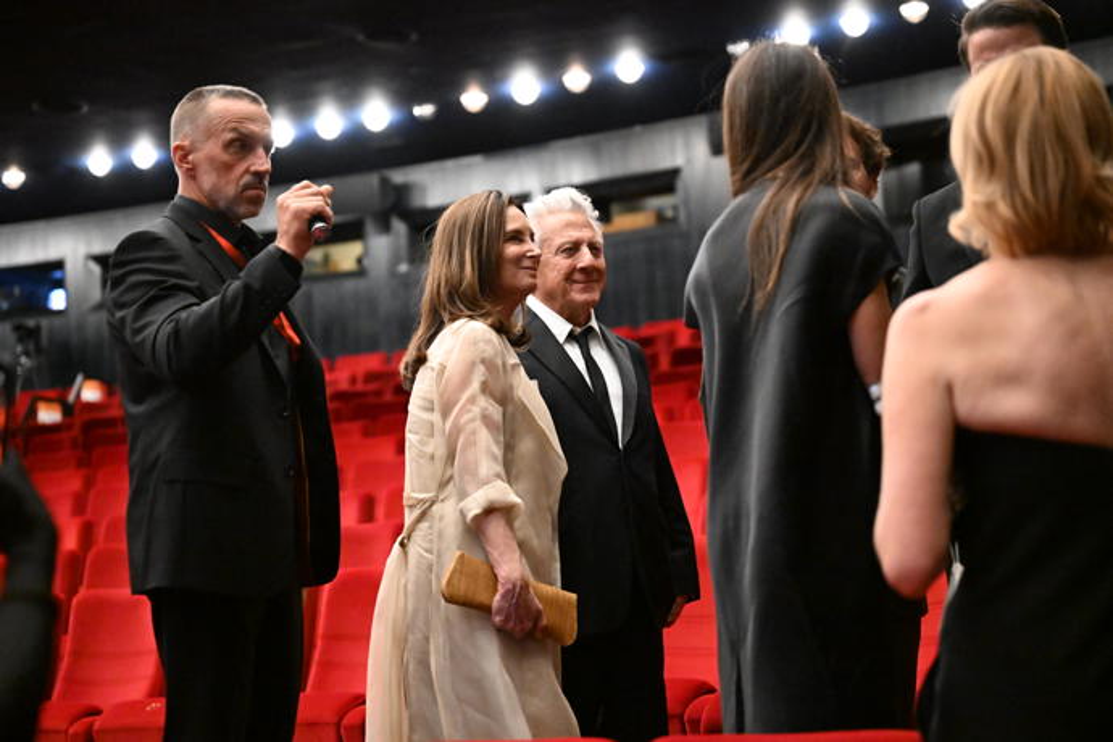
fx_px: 2164
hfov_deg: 28.8
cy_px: 371
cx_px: 556
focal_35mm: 70
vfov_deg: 19.5
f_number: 2.8
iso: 16000
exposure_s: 1/250
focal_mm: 70
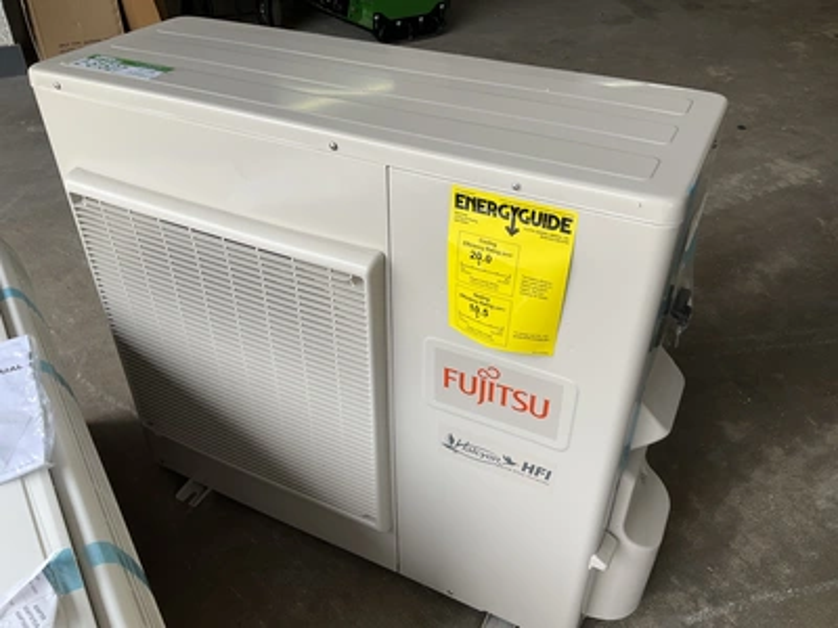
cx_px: 419
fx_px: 702
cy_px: 314
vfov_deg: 48.2
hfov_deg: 61.7
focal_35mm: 29
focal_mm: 3
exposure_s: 1/197
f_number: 1.8
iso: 20
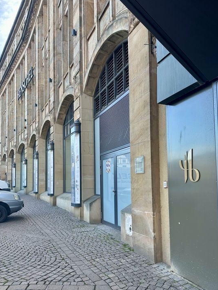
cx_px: 112
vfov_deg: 65.1
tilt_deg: +6.5
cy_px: 161
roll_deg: +0.8
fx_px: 227
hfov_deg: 51.3
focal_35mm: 27
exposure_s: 1/294
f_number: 1.78
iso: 80
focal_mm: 6.86
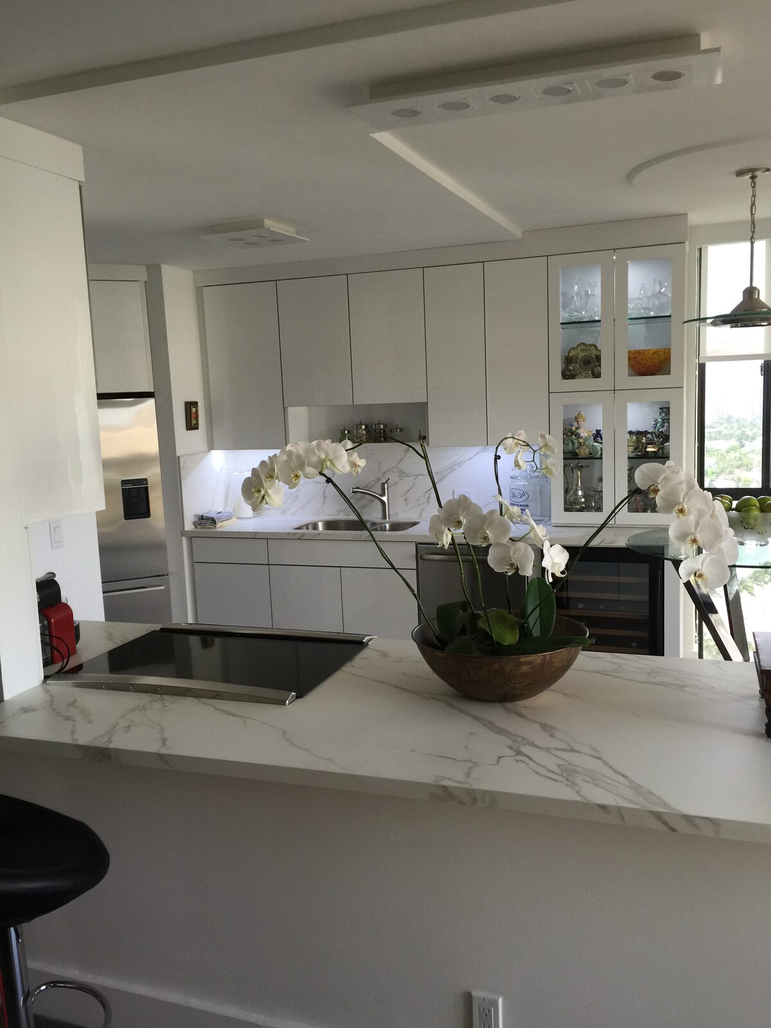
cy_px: 514
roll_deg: +1.4
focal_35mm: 29
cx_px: 386
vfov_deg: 61.7
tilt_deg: -7.2
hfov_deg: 48.2
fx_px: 861
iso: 40
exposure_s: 1/30
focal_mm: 4.15
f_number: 2.2
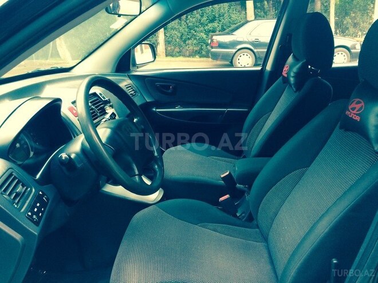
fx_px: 317
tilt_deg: -21.8
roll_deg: +6.7
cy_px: 142
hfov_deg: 61.7
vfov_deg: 48.2
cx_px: 189
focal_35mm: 29
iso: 50
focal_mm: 4.15
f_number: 2.2
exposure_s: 1/33
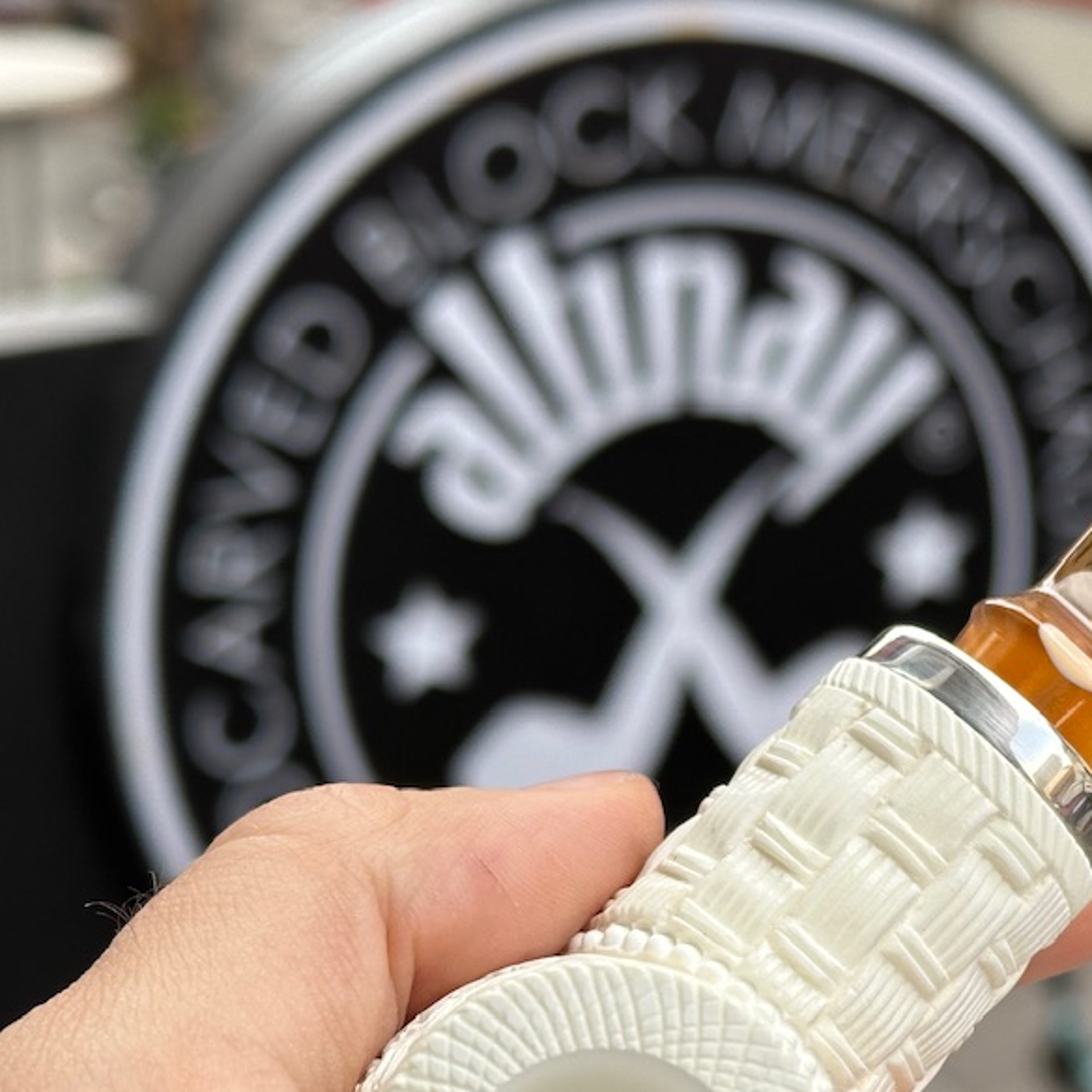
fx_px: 3319
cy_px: 782
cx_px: 948
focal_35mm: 93
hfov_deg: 18.4
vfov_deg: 18.6
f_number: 1.78
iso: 64
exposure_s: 1/615
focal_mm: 6.86
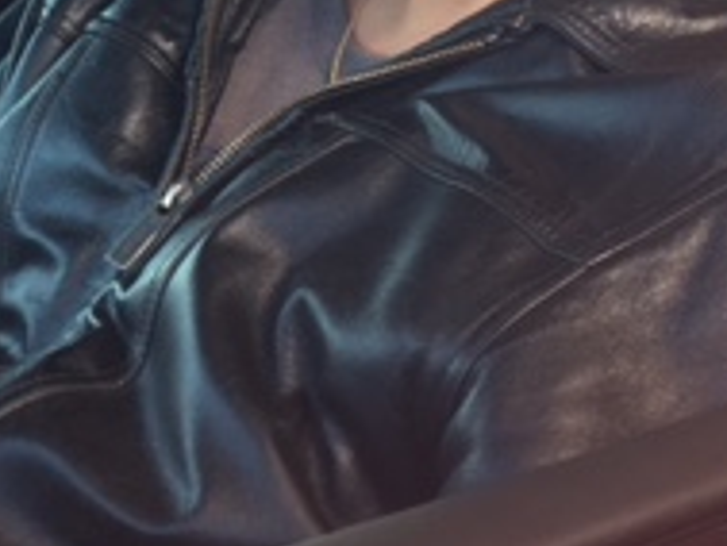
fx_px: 2059
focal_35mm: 98
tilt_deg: -15.2
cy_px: -19
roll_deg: -2.5
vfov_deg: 14.8
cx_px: -77
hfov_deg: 19.2
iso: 32
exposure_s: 1/60
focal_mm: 4.15
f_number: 2.2
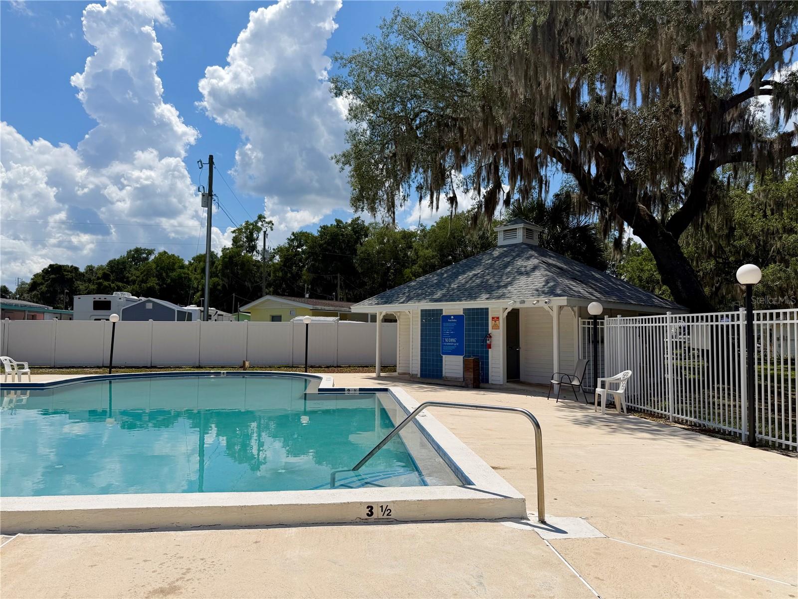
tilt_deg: +5.0
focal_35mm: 24
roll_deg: -1.4
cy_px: 300
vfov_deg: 56.8
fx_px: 553
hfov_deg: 71.6
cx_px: 399
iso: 80
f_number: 1.78
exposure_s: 1/11905
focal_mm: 6.76
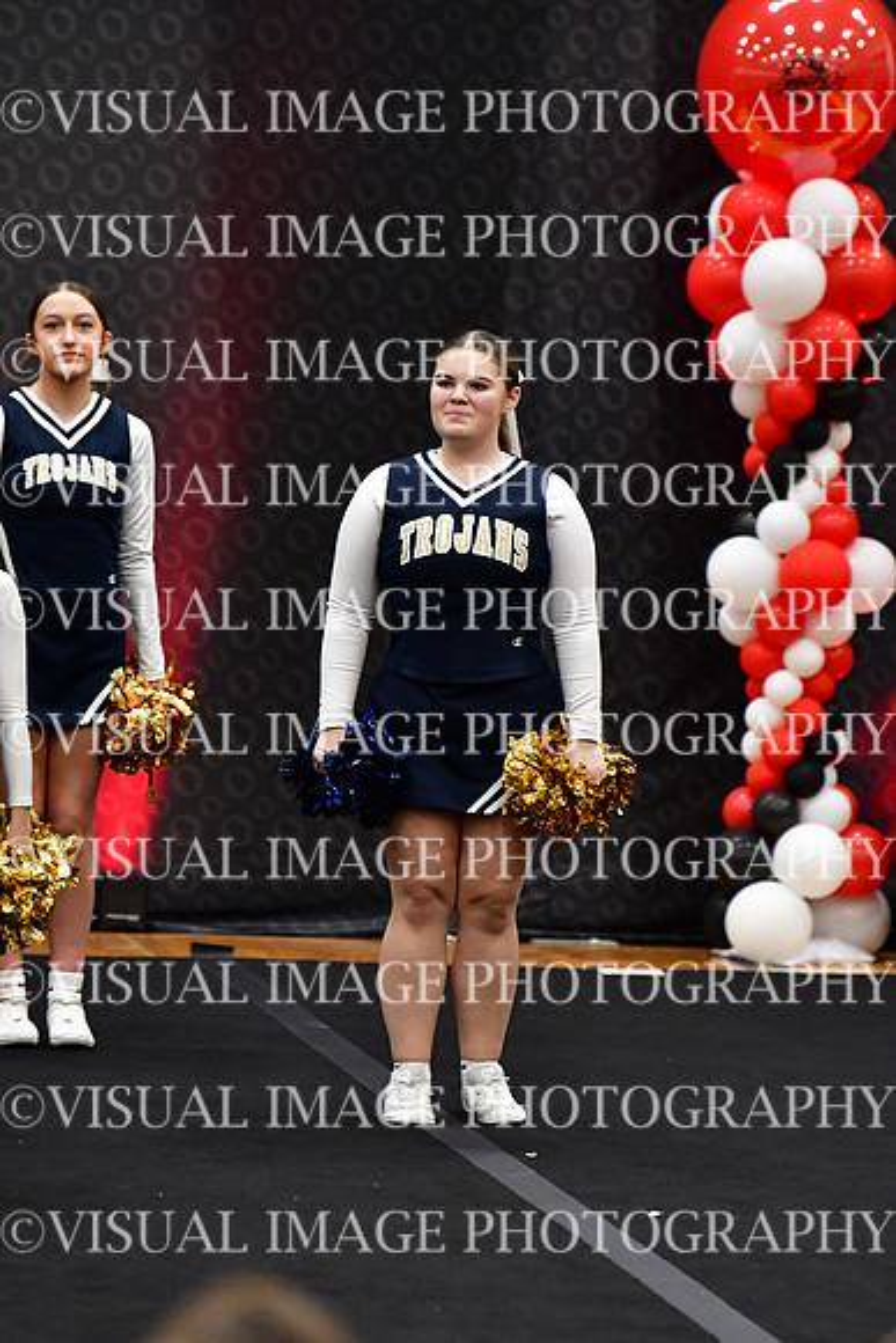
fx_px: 11192
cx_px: 448
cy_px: 672
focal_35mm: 300
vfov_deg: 6.9
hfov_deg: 4.6
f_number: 3.5
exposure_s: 1/500
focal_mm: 200
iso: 4000
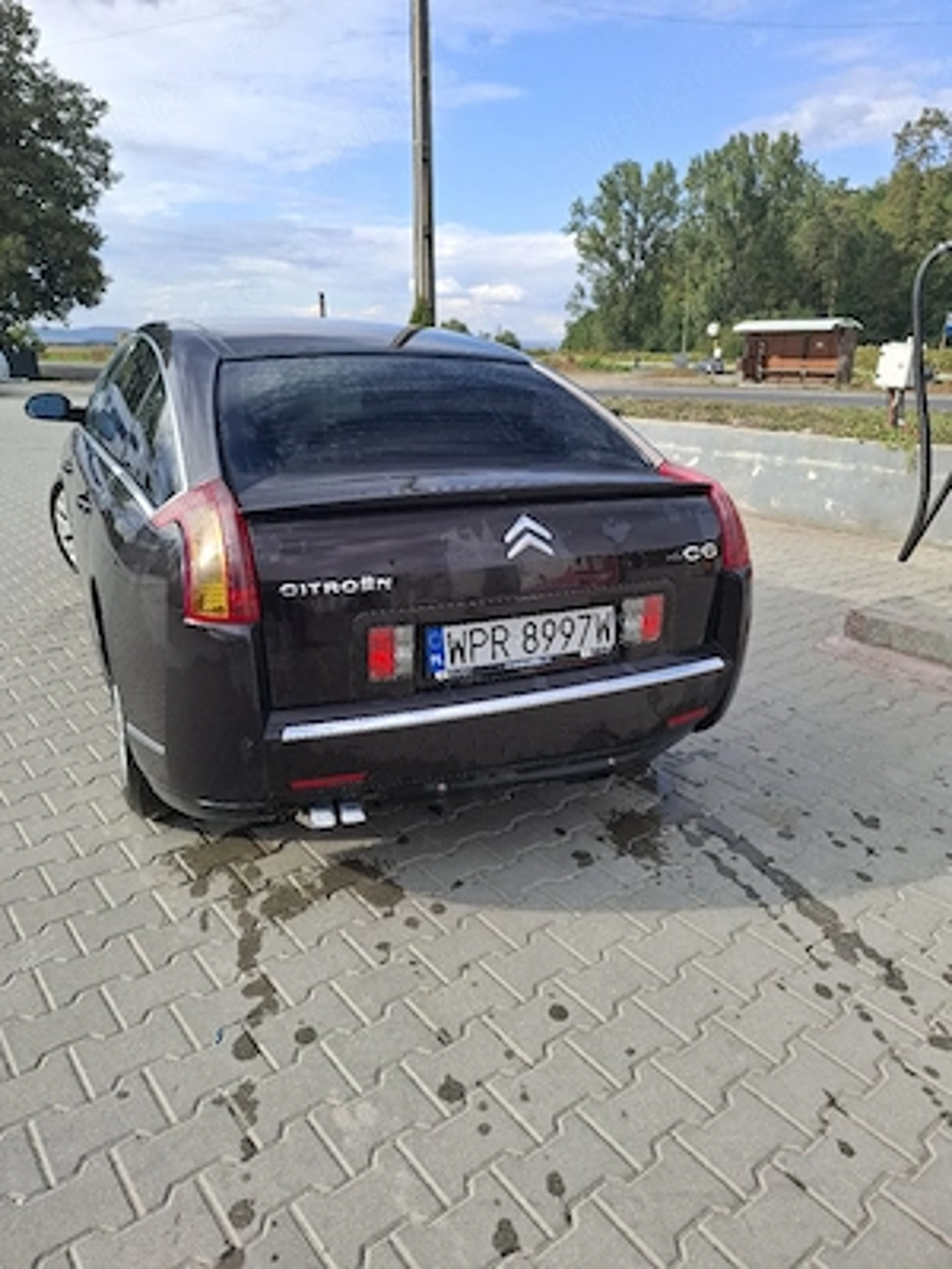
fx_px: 843
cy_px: 634
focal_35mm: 23
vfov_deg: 73.9
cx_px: 476
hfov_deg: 58.9
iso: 50
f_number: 1.8
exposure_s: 1/909
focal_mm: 5.54
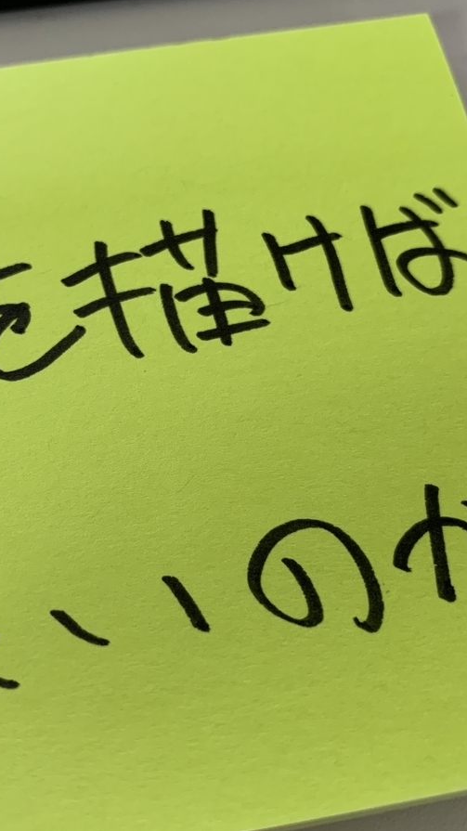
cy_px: 415
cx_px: 178
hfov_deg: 31.1
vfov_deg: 52.8
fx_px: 837
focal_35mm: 38
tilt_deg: -65.3
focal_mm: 4.25
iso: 100
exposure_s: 1/50
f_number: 1.8
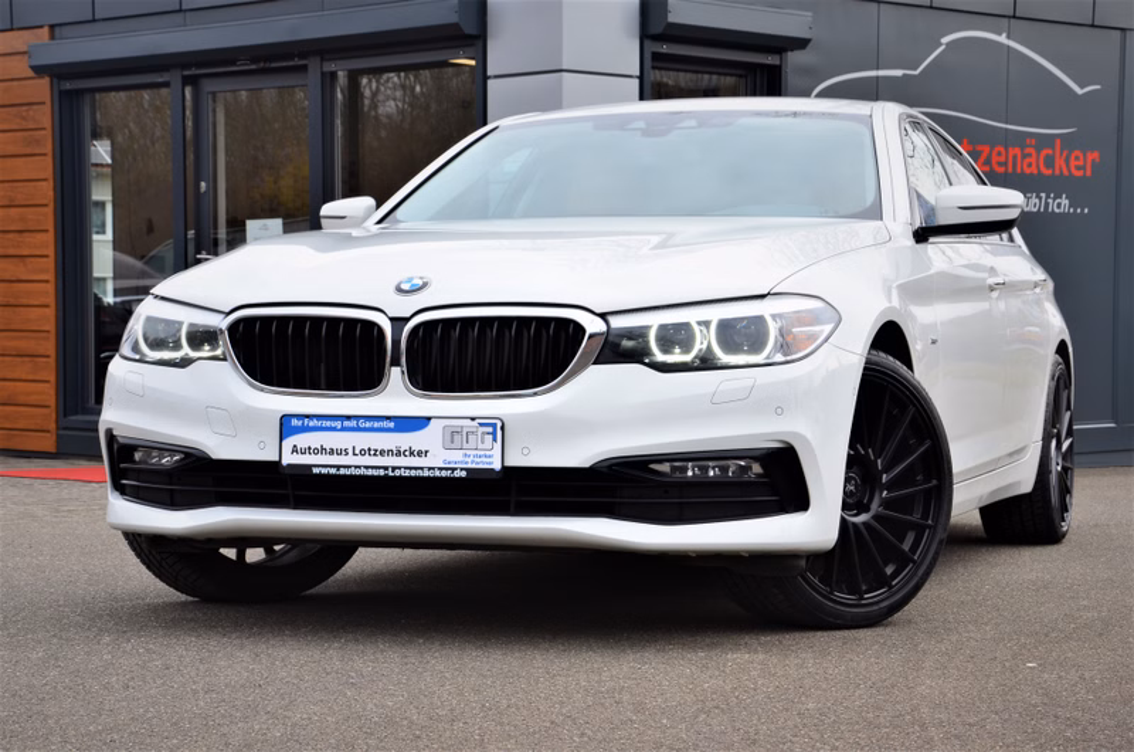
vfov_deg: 18.1
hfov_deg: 27.0
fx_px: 2358
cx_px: 567
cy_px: 376
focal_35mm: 75
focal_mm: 50
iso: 200
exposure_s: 1/125
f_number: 11
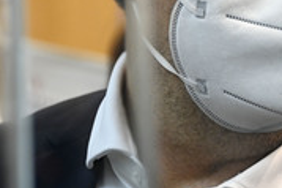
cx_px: 179
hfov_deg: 3.9
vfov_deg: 2.6
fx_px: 4148
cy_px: -35
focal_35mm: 530
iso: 4000
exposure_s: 1/250
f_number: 5.6
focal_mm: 210
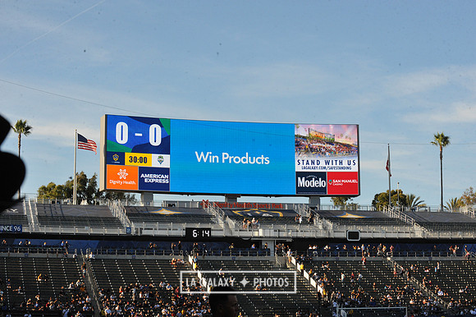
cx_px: 238
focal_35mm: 80
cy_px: 158
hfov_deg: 25.4
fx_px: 1057
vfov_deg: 17.0
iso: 1600
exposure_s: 1/1000
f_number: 16
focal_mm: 80
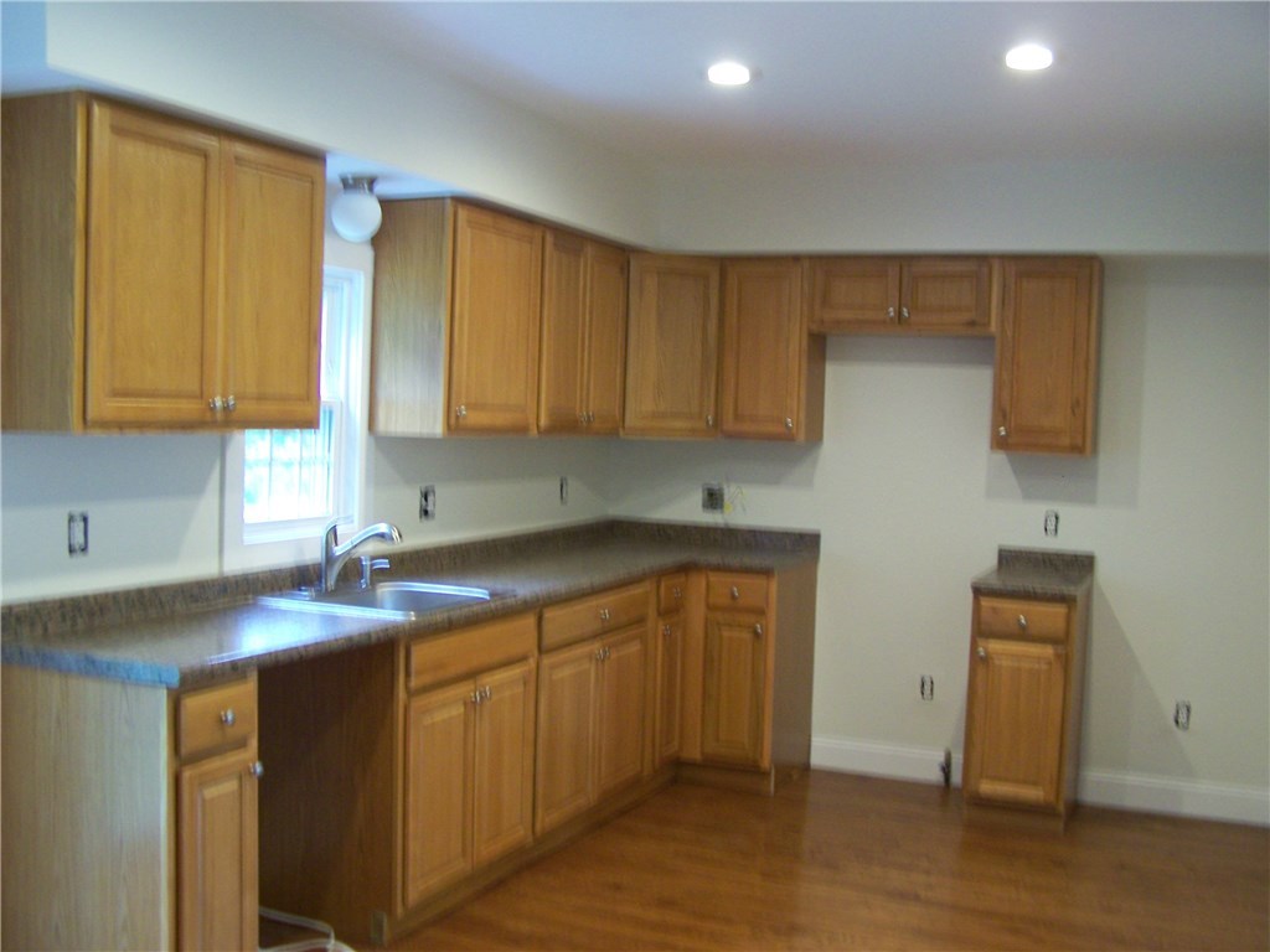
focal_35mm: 38
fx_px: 1394
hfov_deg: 49.0
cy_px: 476
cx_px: 635
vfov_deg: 37.7
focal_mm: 6.3
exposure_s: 1/10
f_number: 2.8
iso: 160
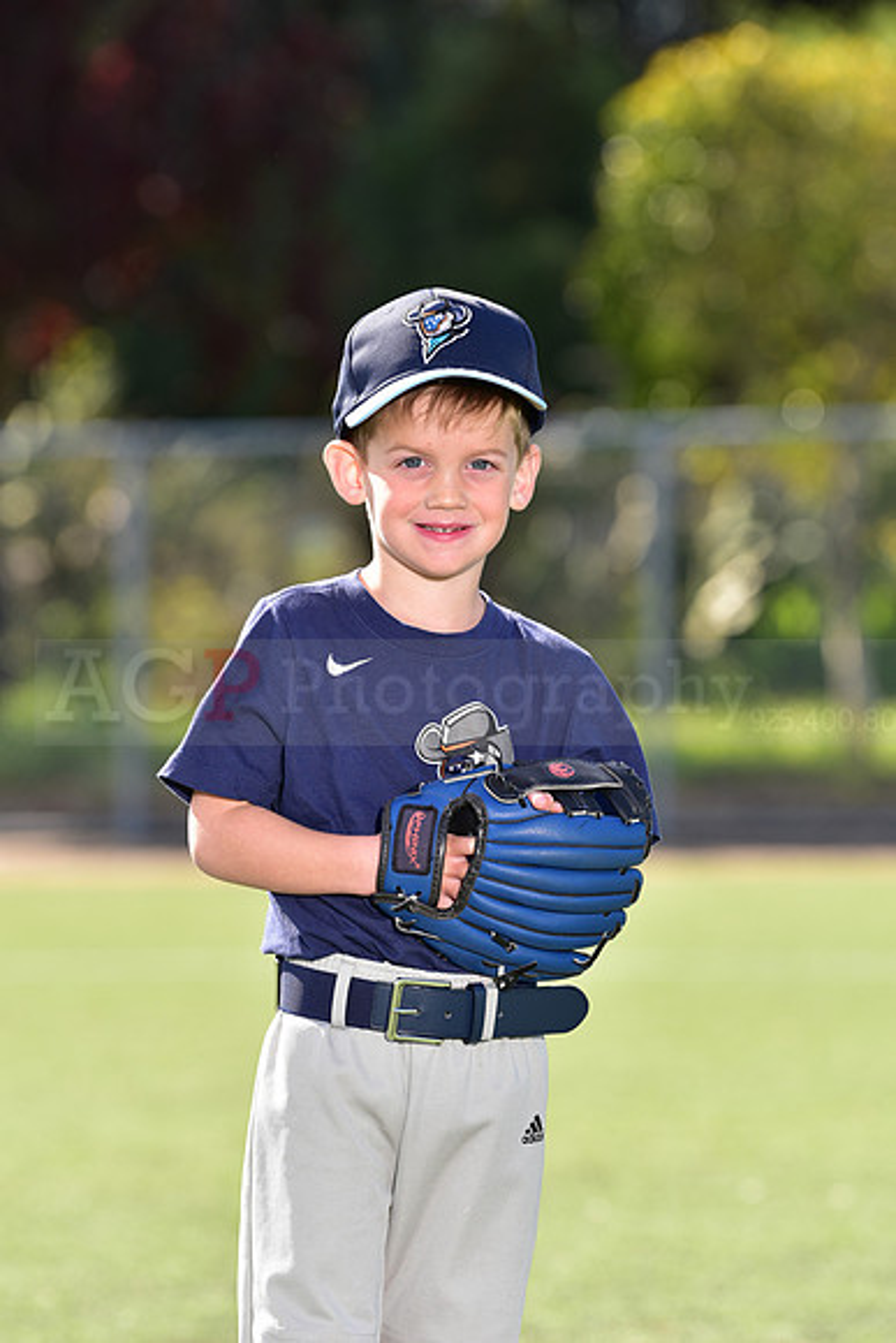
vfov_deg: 10.3
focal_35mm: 200
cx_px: 448
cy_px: 672
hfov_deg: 6.9
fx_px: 7462
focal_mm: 200
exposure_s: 1/200
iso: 80
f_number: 5
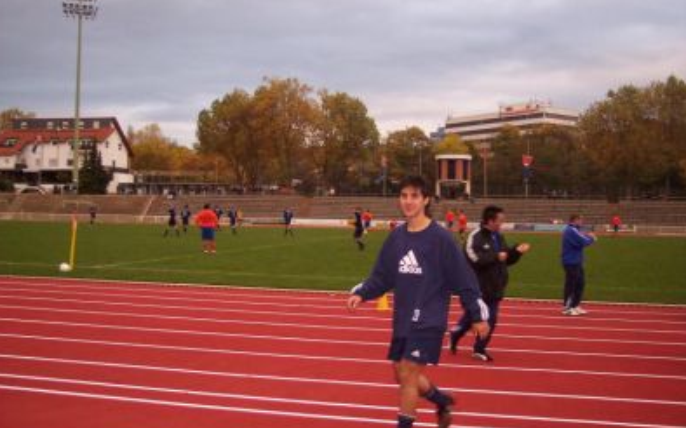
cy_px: 214
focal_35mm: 42
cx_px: 341
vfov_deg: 30.5
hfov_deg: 47.2
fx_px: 785
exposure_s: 1/90
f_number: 2.8
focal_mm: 8
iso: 140
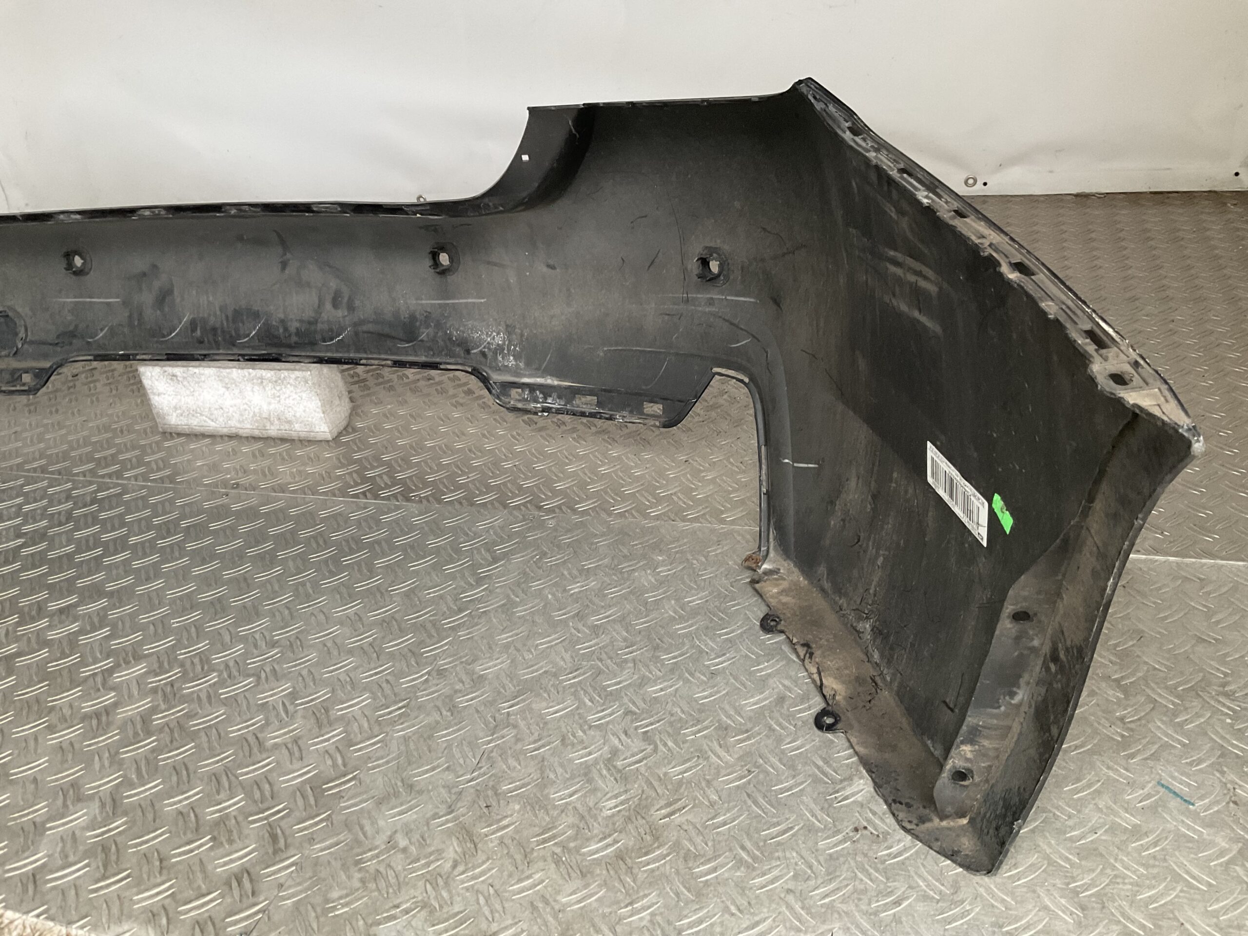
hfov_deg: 61.7
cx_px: 624
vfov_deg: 48.2
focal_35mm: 29
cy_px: 468
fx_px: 1046
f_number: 1.8
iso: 100
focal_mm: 3
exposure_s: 1/50
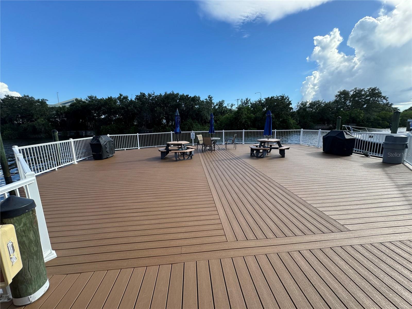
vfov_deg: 85.7
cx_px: 206
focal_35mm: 14
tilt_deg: -10.4
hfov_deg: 102.1
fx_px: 167
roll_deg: +1.8
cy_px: 154
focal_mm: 2.22
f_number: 2.2
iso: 40
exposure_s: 1/741
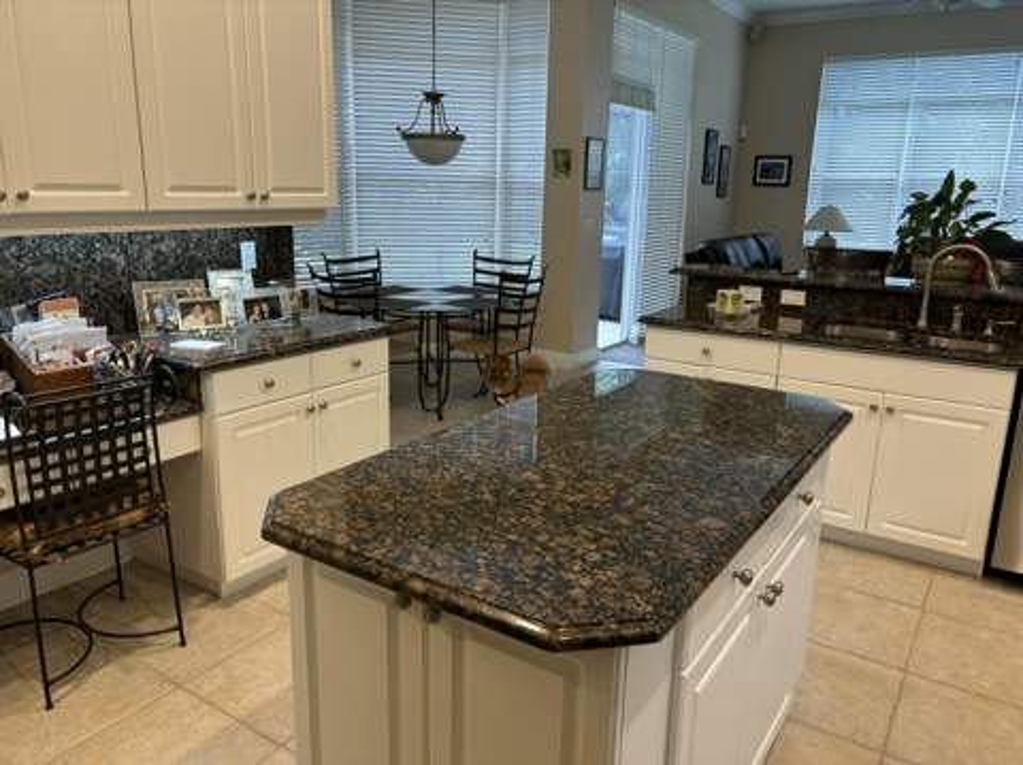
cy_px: 382
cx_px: 512
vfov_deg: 53.0
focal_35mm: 26
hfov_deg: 67.4
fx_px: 768
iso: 100
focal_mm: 5.96
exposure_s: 1/60
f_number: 1.6
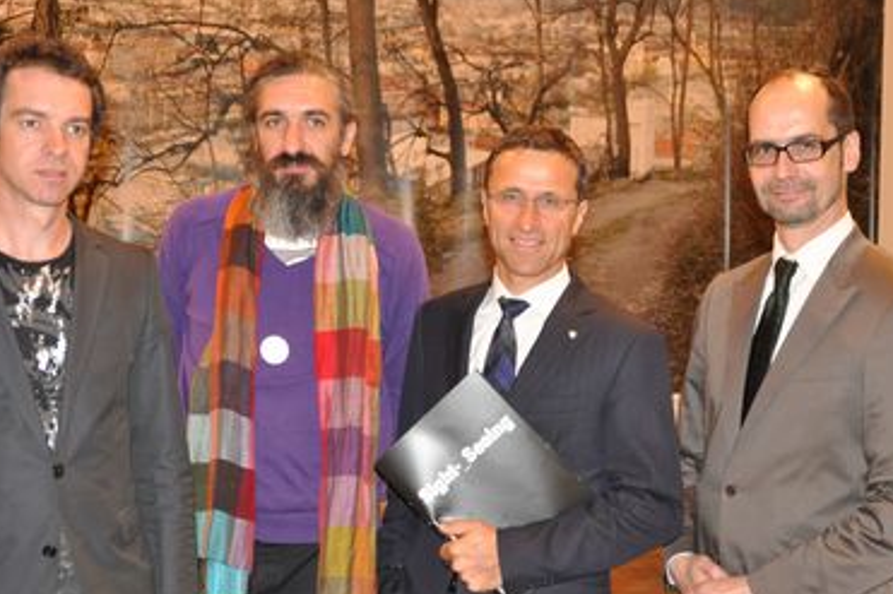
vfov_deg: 26.1
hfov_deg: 38.4
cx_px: 424
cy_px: 281
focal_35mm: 52
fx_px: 1282
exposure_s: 1/60
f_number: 3.8
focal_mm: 25
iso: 800
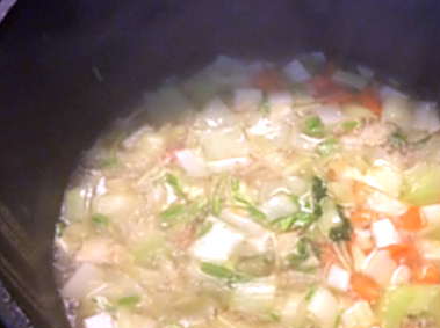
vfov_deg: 26.9
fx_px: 685
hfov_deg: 35.4
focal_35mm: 54
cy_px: 184
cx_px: 277
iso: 160
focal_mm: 3.3
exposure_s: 1/25
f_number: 2.4
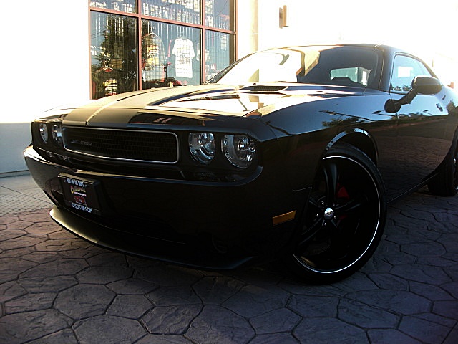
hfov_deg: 51.4
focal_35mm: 36
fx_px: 476
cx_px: 229
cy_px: 172
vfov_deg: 39.7
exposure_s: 1/125
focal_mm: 6.3
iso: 50
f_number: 2.8
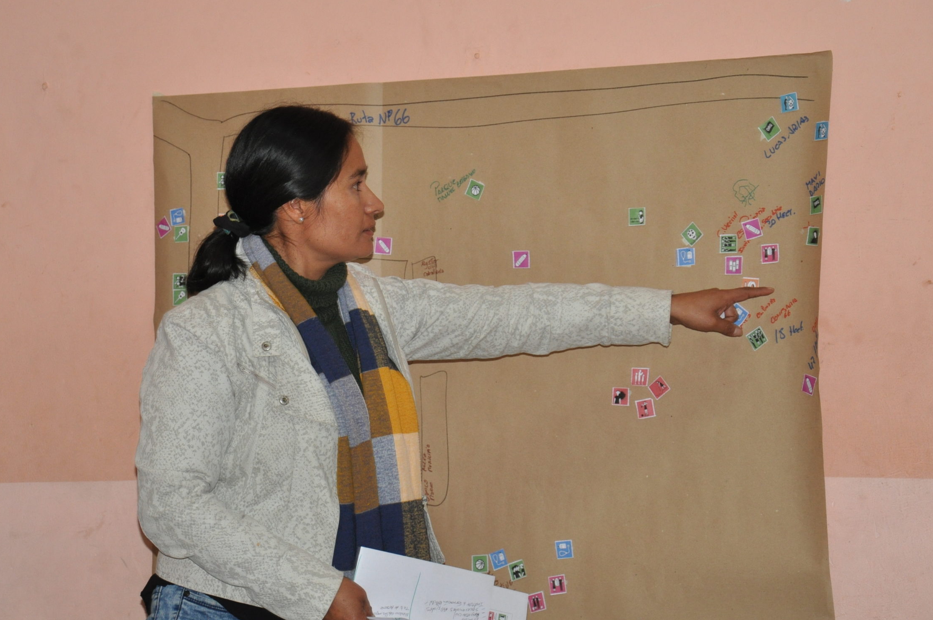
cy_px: 312
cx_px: 445
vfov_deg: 10.6
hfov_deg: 15.8
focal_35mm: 130
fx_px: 3354
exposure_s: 1/60
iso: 800
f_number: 5.3
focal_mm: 75
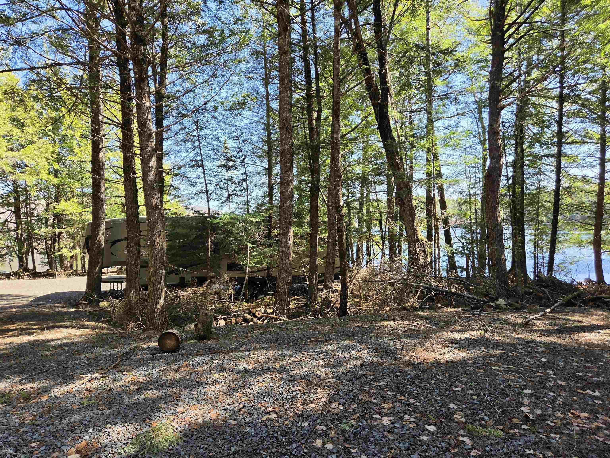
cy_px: 229
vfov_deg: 58.9
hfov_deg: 73.9
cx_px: 305
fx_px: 405
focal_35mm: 23
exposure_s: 1/1170
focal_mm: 5.4
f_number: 1.8
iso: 80
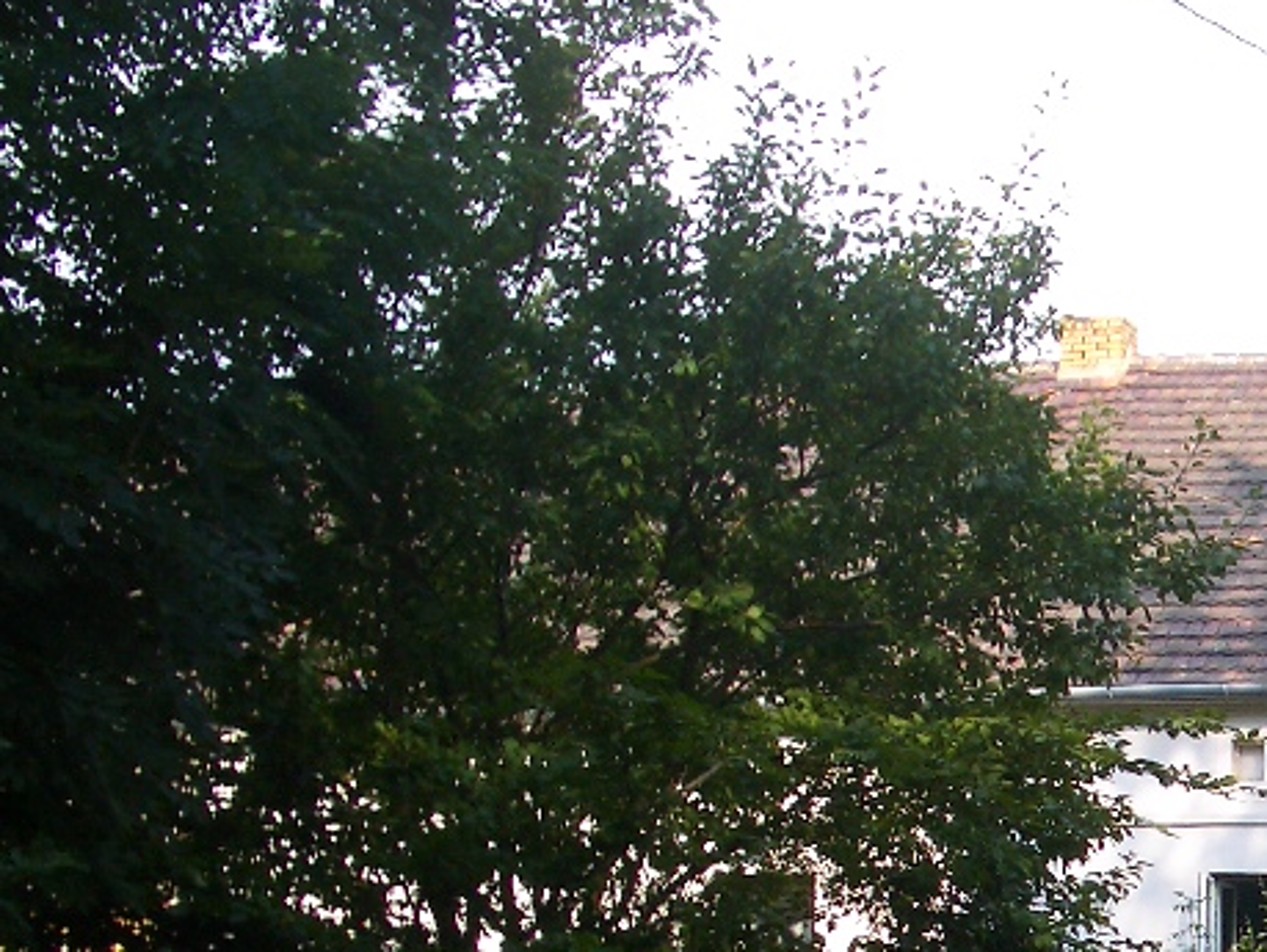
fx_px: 2857
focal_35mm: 78
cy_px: 996
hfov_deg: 23.6
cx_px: 1369
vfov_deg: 18.3
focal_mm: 5.8
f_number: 4.3
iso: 50
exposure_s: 1/160
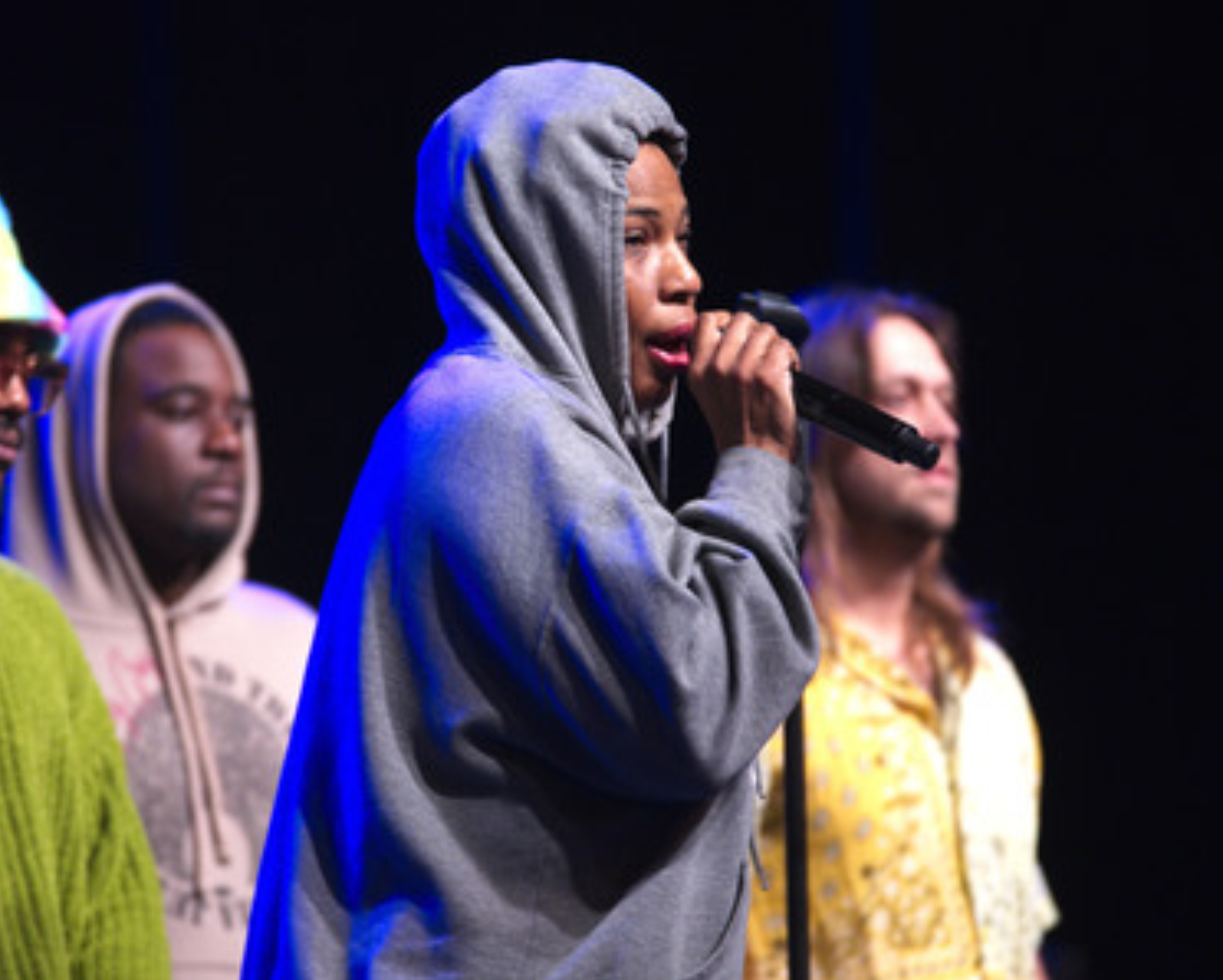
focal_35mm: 341
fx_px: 12349
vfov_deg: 4.5
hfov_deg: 5.7
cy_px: 490
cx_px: 626
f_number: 2.8
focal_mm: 300
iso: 1600
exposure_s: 1/50
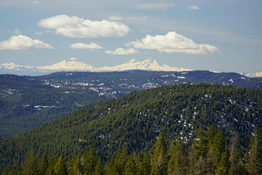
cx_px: 131
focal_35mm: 184
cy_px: 88
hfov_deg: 11.2
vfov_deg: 7.5
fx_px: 1339
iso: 200
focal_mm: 184
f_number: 6.3
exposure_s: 1/200
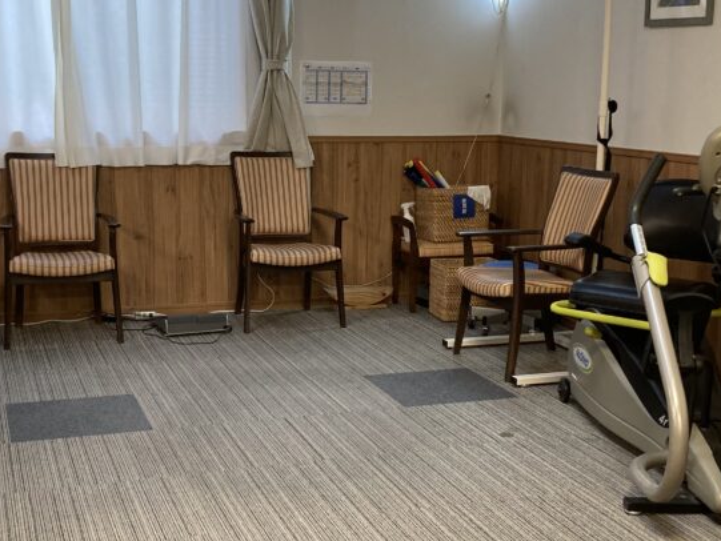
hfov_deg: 36.2
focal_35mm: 53
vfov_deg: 27.5
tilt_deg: -10.9
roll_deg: -0.1
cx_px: 349
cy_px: 309
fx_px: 1104
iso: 100
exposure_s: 1/60
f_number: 1.8
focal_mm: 3.99
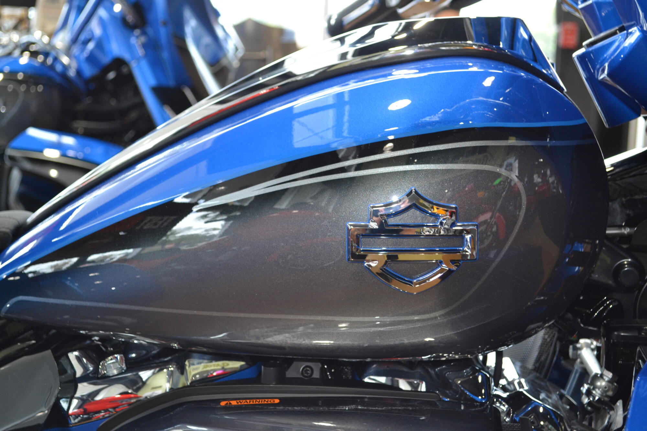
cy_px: 216
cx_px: 324
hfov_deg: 33.4
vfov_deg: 22.6
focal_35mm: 60
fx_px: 1078
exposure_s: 1/60
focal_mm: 40
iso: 560
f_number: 5.3
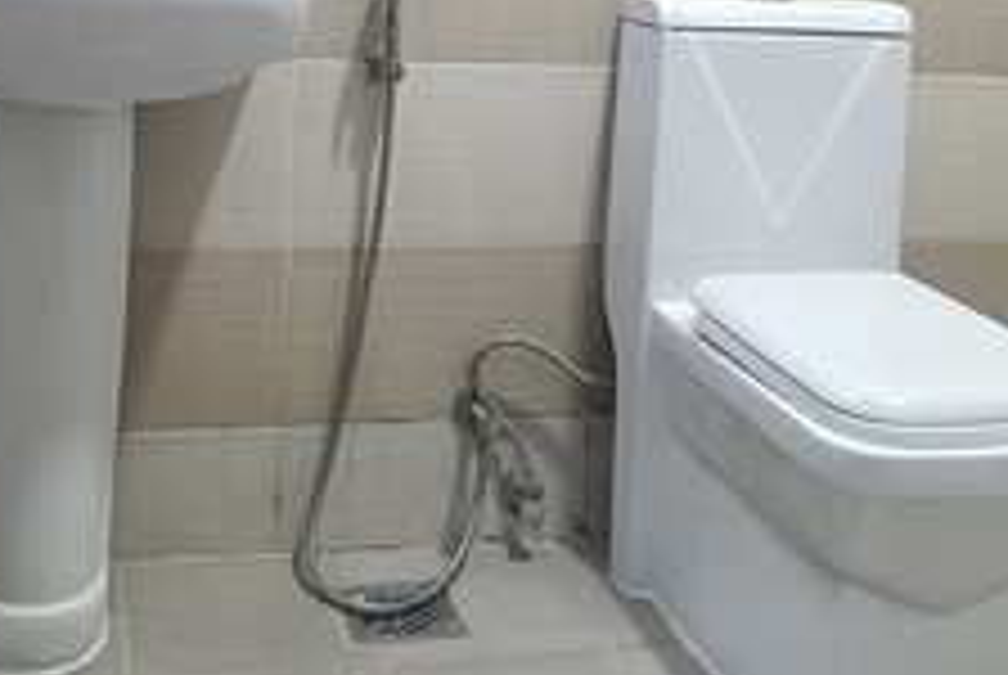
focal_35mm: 53
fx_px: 1486
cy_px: 79
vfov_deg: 24.9
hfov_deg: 37.4
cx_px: 457
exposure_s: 1/50
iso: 1445
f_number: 1.7
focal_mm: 4.7
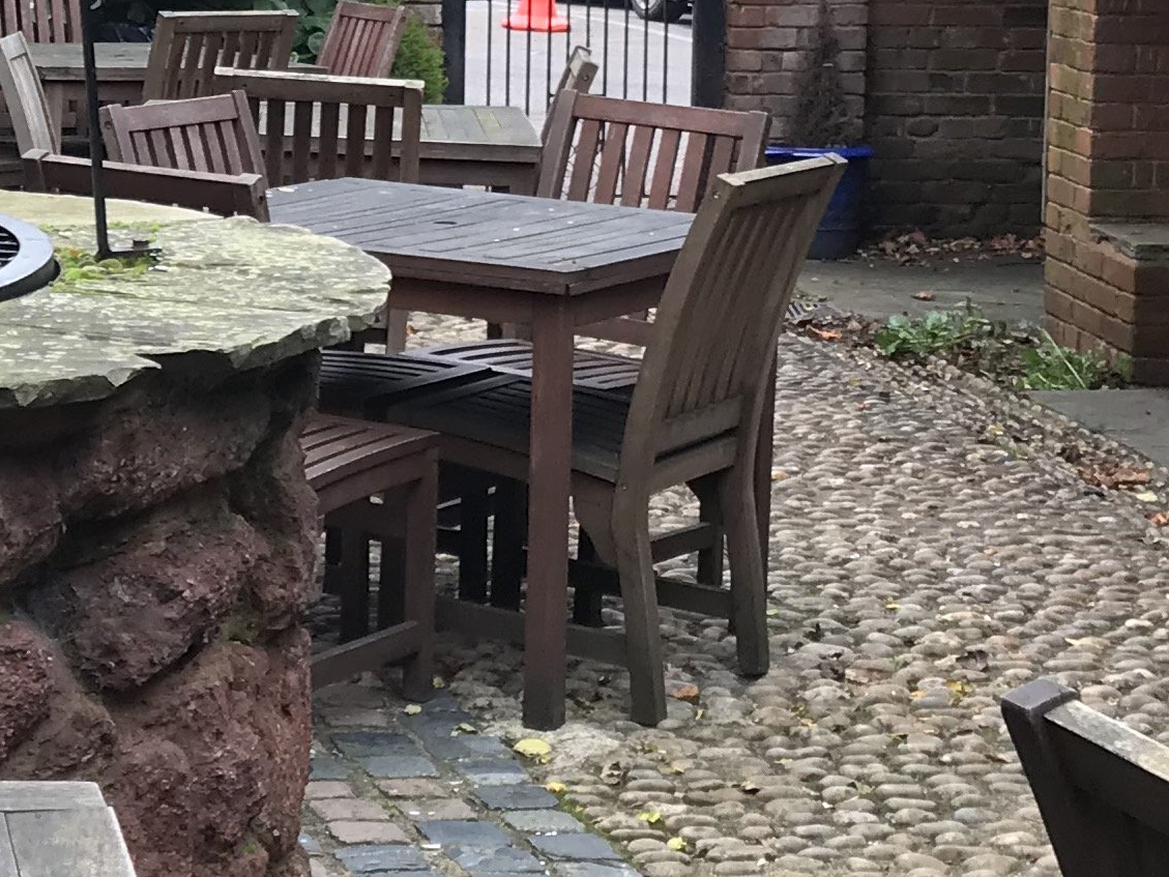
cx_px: -51
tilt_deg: -6.1
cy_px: 70
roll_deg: +0.9
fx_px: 3377
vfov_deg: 14.6
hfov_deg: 19.0
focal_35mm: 100
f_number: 1.8
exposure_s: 1/50
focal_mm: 3.99
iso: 25
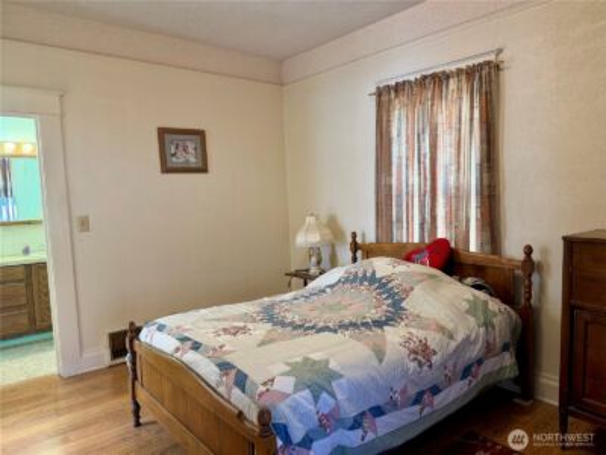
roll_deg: +2.0
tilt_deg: -5.2
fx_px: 420
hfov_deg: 71.6
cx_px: 303
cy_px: 228
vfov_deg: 56.8
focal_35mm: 24
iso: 160
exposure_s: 1/60
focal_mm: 6.76
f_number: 1.78
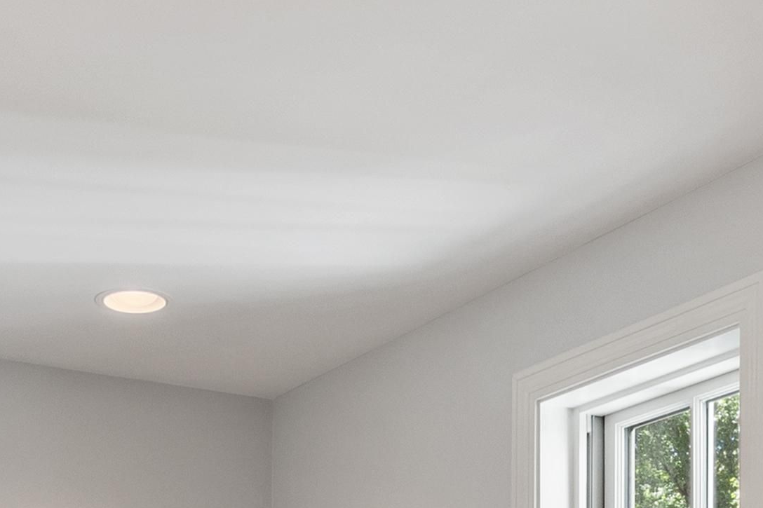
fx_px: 1610
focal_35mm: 76
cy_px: 829
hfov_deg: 26.5
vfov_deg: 16.0
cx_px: 254
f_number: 7.1
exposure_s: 1/3
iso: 400
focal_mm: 14
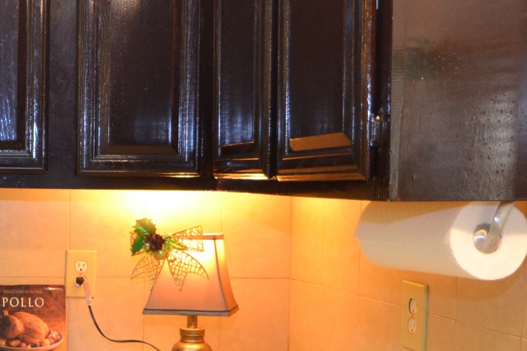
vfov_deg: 22.1
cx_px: -12
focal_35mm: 61
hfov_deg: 30.4
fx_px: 893
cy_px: 248
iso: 1250
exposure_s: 1/60
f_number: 4
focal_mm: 16
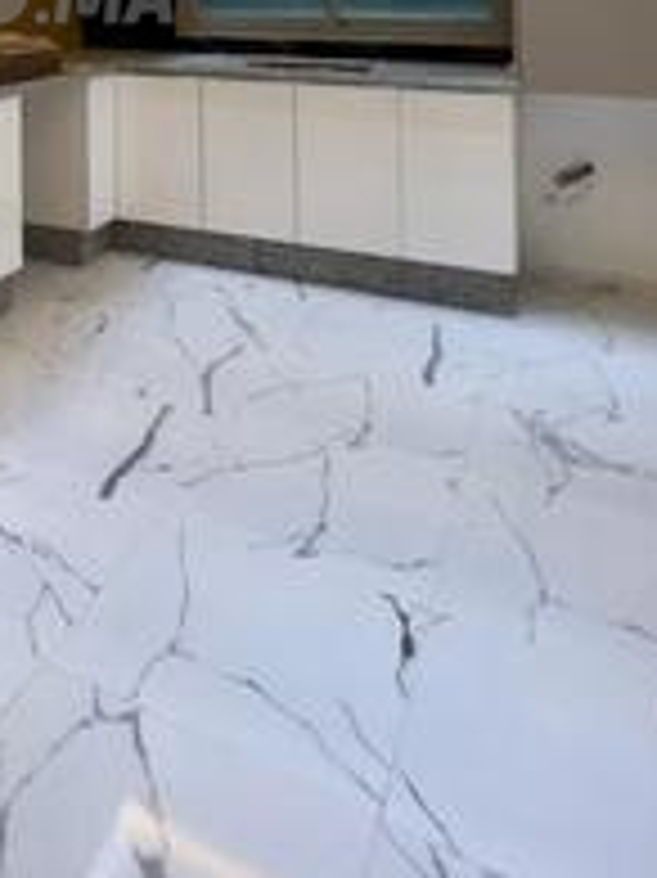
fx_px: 811
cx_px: -94
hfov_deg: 36.2
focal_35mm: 32
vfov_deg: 46.4
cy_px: -23
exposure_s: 1/100
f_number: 1.8
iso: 160
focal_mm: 1.57
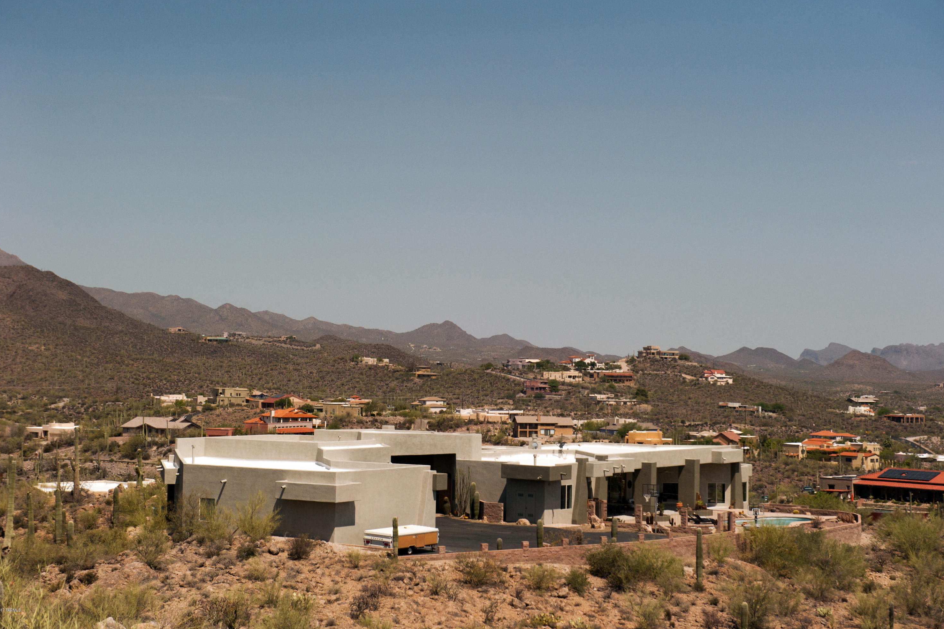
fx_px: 1862
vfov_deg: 19.2
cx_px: 470
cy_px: 311
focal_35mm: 71
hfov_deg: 28.5
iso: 400
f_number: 9
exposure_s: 1/5000
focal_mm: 70
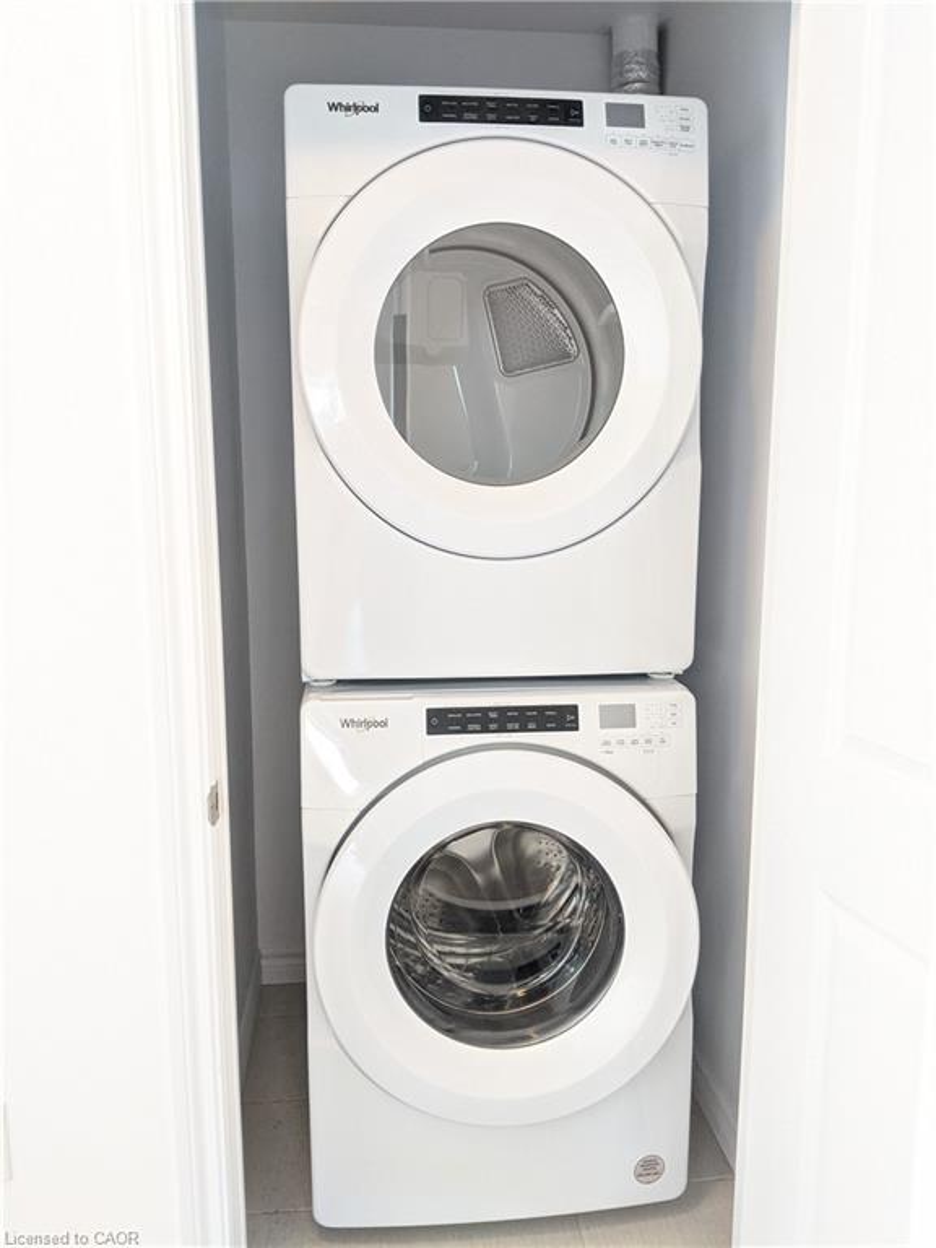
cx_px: 468
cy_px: 624
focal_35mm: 27
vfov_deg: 65.3
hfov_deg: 51.4
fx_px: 973
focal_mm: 4.44
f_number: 1.8
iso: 322
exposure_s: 1/120
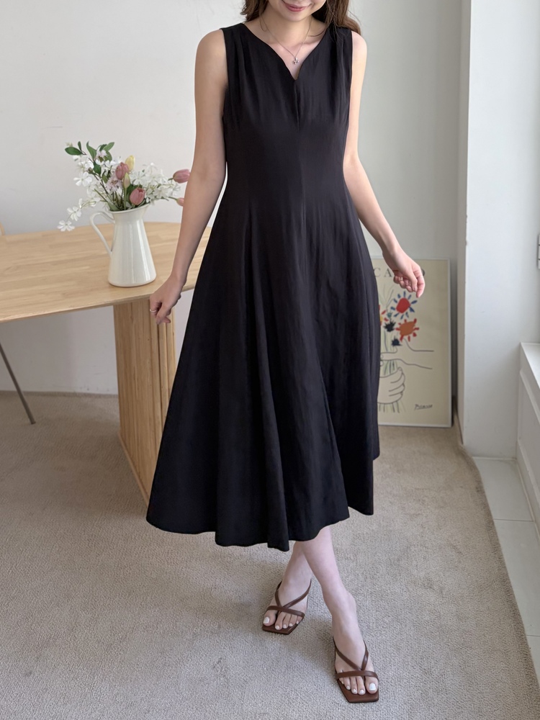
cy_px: 360
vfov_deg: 67.3
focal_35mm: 26
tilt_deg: -11.0
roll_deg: +1.4
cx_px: 270
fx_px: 541
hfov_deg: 53.1
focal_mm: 5.96
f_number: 1.6
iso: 125
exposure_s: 1/122
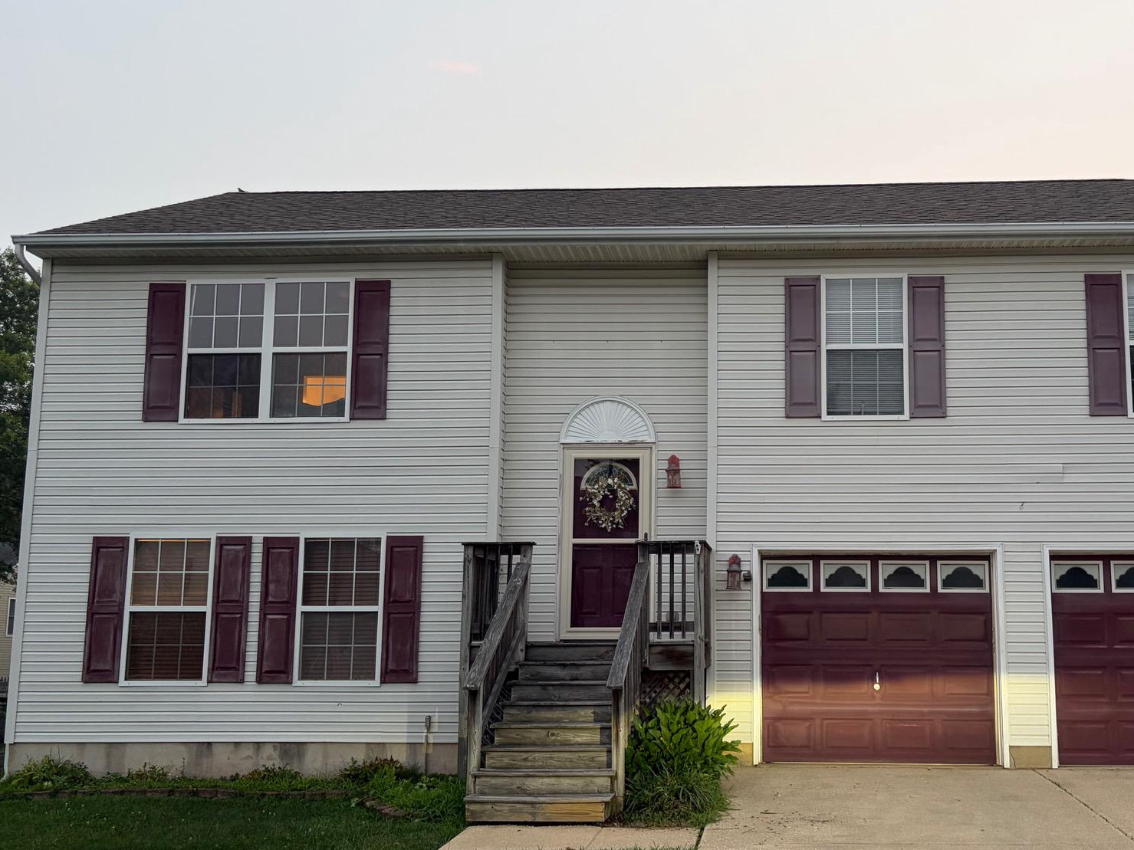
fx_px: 1179
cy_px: 470
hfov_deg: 50.7
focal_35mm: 36
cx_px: 722
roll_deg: +0.3
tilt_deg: +7.7
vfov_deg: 39.6
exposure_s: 1/94
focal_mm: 5.96
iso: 125
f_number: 1.6
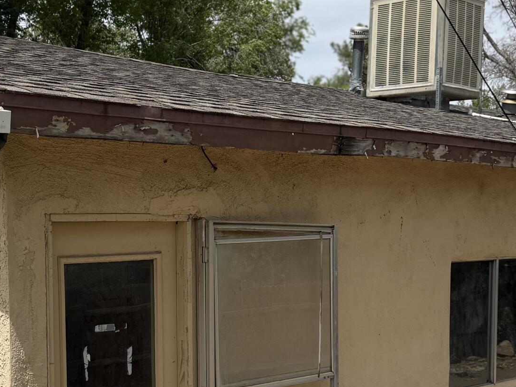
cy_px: 290
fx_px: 984
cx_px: 181
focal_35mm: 66
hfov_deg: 29.2
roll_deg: +0.5
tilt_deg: -2.6
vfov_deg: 22.1
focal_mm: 6.76
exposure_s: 1/6173
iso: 80
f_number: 1.78
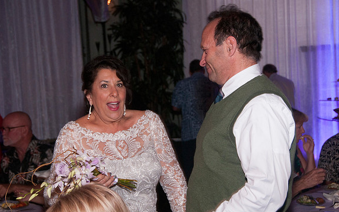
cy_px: 105
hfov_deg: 31.5
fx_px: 601
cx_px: 171
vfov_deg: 20.0
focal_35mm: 65
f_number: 5.6
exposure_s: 1/30
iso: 400
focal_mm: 42
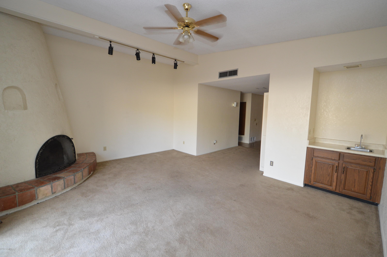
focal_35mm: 15
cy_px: 128
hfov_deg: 100.4
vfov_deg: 77.2
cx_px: 194
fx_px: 161
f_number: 3.5
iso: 560
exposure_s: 1/60
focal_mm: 10
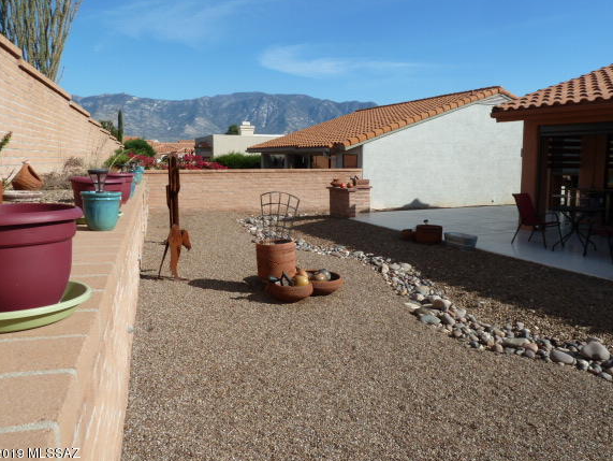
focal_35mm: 28
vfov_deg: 49.8
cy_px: 217
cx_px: 322
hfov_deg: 63.4
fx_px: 496
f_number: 4.5
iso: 80
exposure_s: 1/500
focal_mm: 4.1
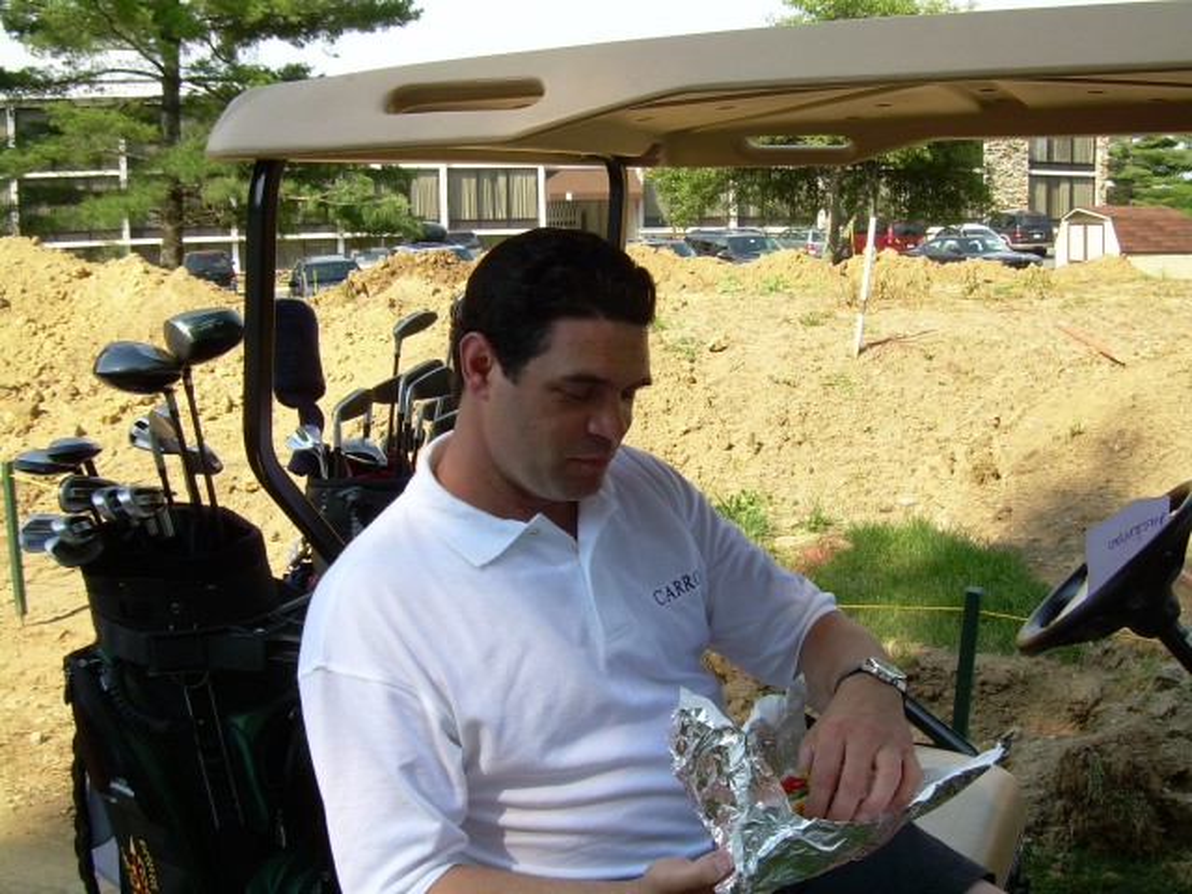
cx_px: 596
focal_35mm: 38
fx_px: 1309
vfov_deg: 37.7
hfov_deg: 49.0
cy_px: 447
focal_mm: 6.3
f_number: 4.6
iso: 50
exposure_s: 1/177
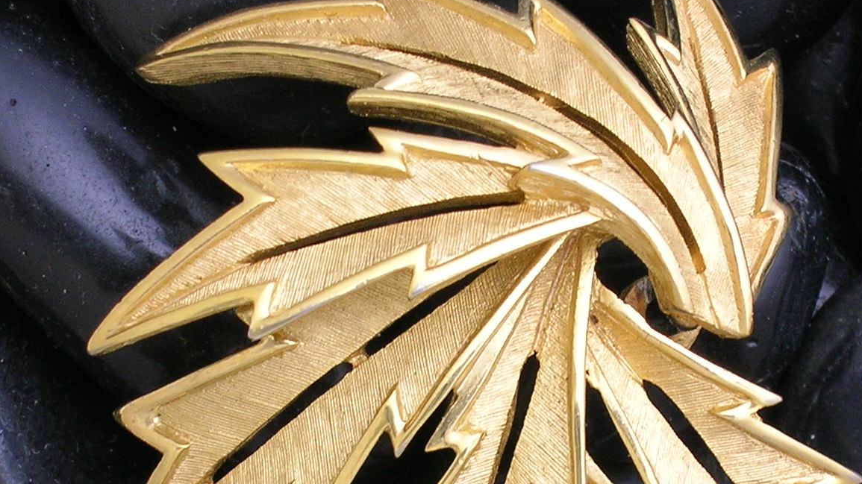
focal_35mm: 151
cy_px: 448
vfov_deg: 8.0
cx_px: 495
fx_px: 3450
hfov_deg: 14.2
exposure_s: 1/3.8
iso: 66
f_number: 3.9
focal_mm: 11.7
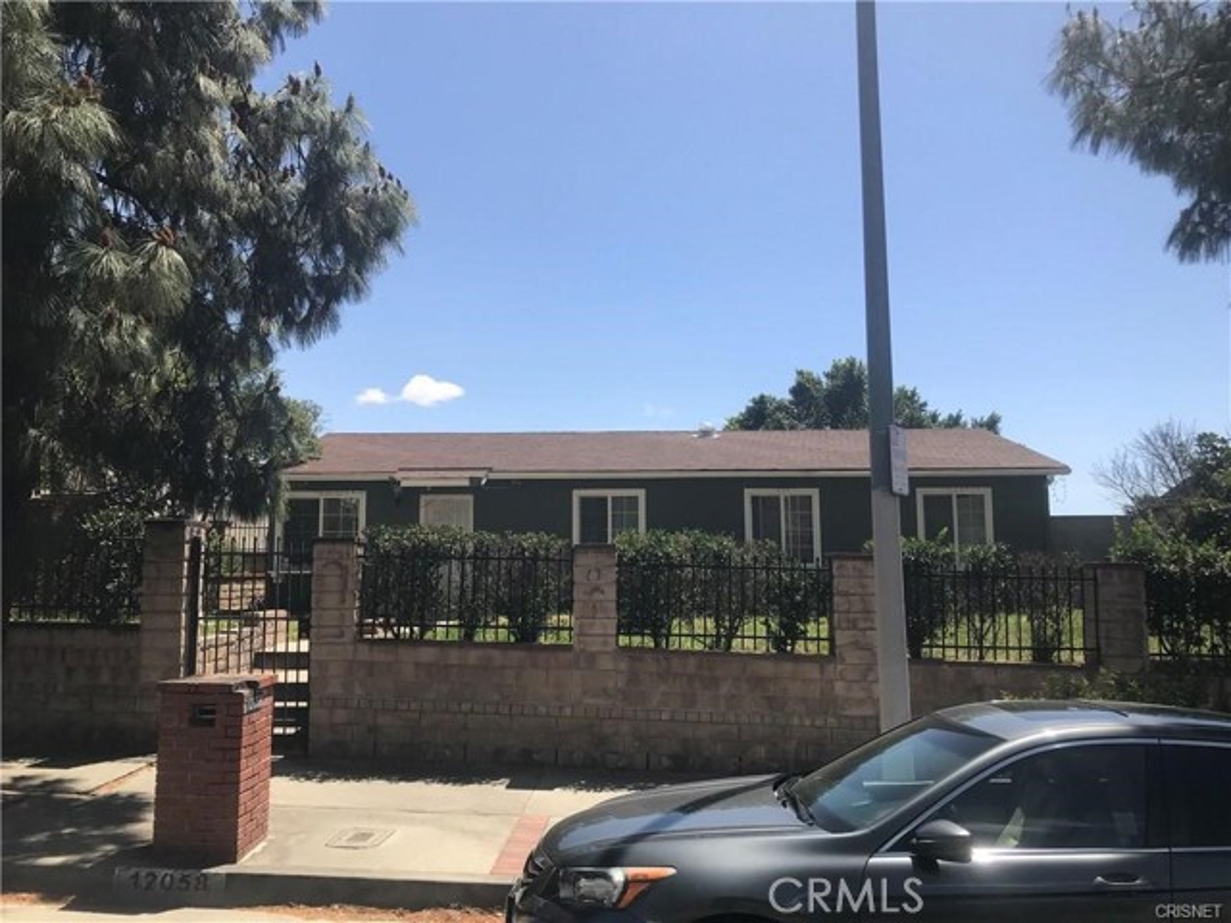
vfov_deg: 49.7
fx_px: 996
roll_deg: +1.0
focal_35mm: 28
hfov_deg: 63.4
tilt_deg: +8.8
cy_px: 462
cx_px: 616
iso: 20
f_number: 1.8
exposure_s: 1/2037
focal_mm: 3.99
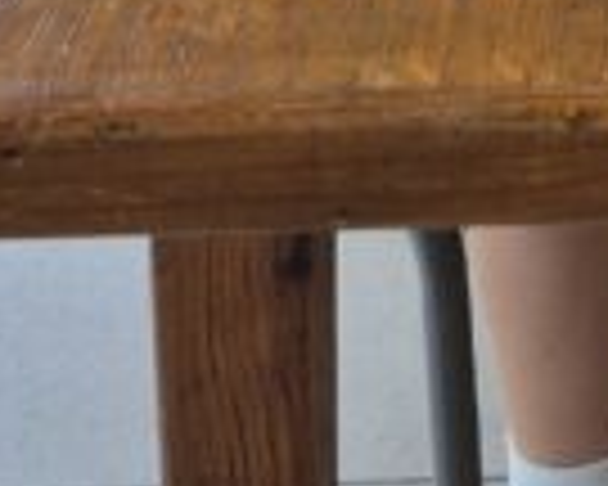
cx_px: 1031
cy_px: -855
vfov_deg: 8.1
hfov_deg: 10.8
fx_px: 3059
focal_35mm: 170
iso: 40
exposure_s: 1/100
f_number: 1.8
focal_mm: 5.4
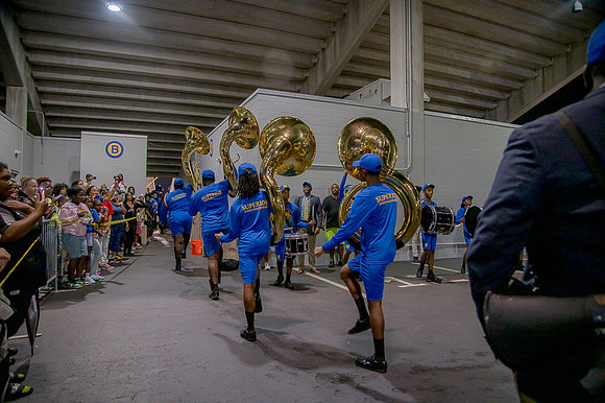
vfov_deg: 53.1
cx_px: 302
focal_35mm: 24
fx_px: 403
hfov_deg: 73.8
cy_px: 202
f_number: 4
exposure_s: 1/200
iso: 2000
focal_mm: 24
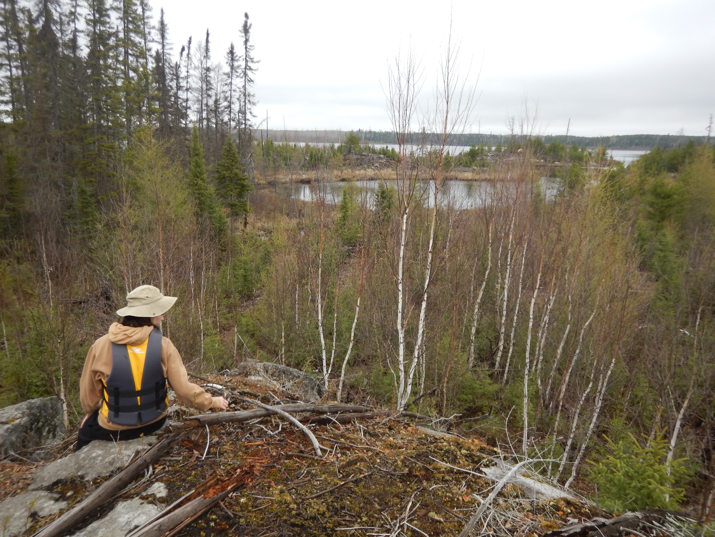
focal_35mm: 25
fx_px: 516
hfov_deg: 69.4
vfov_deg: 54.9
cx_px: 361
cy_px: 262
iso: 125
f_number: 2.8
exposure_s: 1/400
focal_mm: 4.3
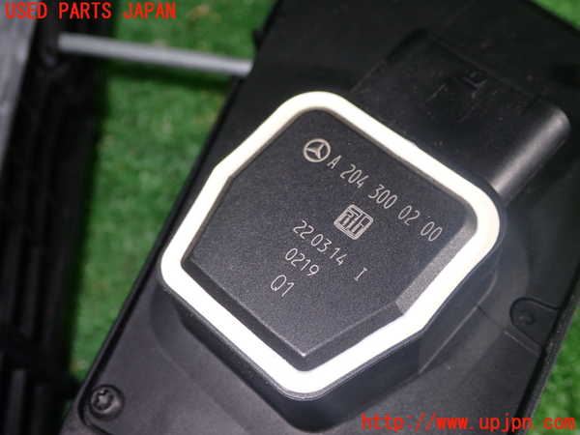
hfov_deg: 40.4
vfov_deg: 30.9
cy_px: 218
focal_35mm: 47
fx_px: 787
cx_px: 290
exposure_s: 1/50
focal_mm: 8.4
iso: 200
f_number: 3.1
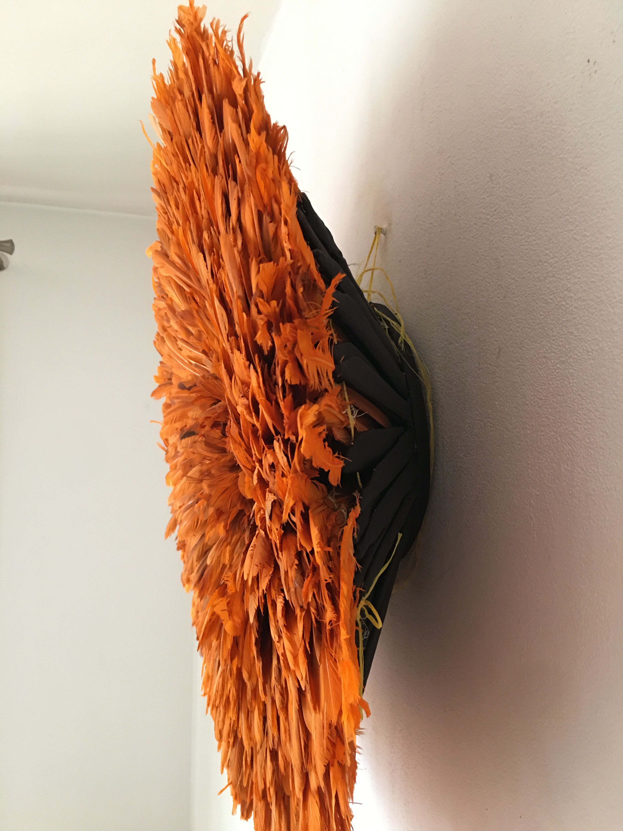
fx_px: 696
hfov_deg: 48.2
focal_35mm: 29
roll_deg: +0.7
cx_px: 312
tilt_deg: +4.9
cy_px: 416
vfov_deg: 61.7
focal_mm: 4.15
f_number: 2.2
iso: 125
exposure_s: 1/17
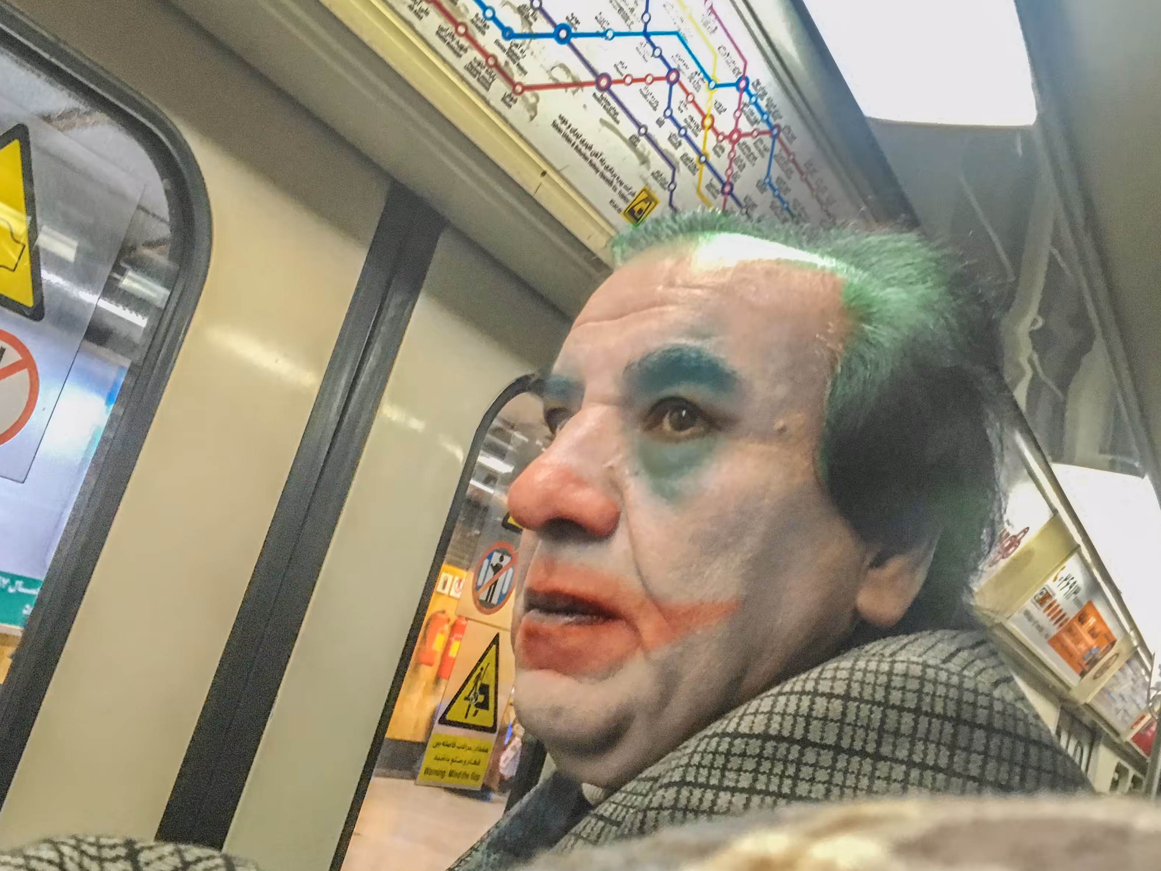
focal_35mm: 37
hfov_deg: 49.9
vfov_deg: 38.7
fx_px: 1241
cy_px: 447
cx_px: 688
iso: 200
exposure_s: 1/17
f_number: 2.2
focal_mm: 4.15
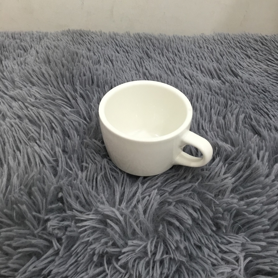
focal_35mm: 37
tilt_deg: -37.4
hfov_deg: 44.9
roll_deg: +0.3
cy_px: 92
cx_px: 140
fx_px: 336
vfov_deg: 44.2
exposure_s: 1/33
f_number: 2.4
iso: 100
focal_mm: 3.3
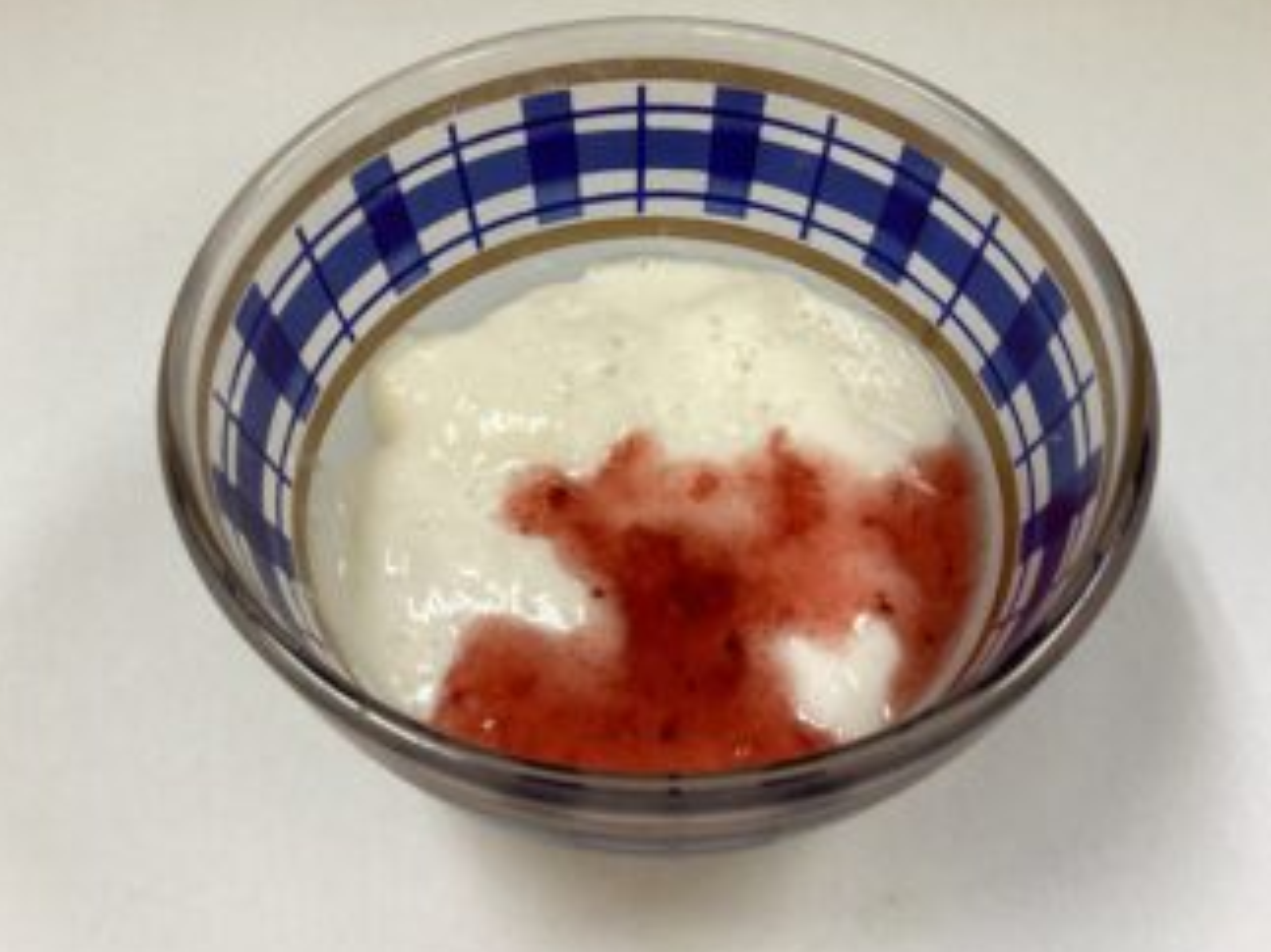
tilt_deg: -54.8
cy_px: 458
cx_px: 651
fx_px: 1321
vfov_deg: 39.6
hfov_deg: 51.4
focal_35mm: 36
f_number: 2.4
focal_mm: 3.3
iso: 80
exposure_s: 1/60
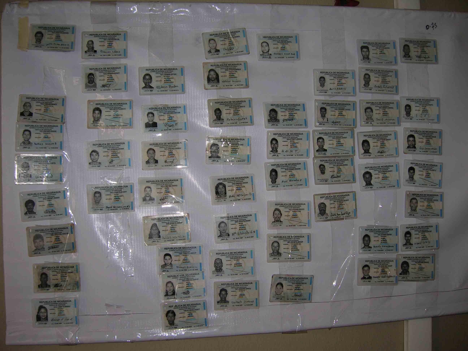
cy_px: 176
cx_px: 234
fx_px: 460
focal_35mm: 34
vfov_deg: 41.8
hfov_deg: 54.0
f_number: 2.9
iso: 50
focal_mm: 5.7
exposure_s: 1/60.1
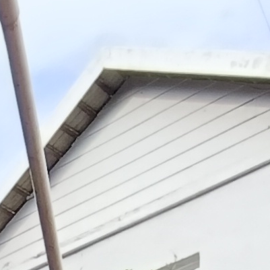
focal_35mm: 115
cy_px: 731
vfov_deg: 11.3
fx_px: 1015
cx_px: -142
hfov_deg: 14.1
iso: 64
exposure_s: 1/109
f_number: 2.2
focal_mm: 1.68
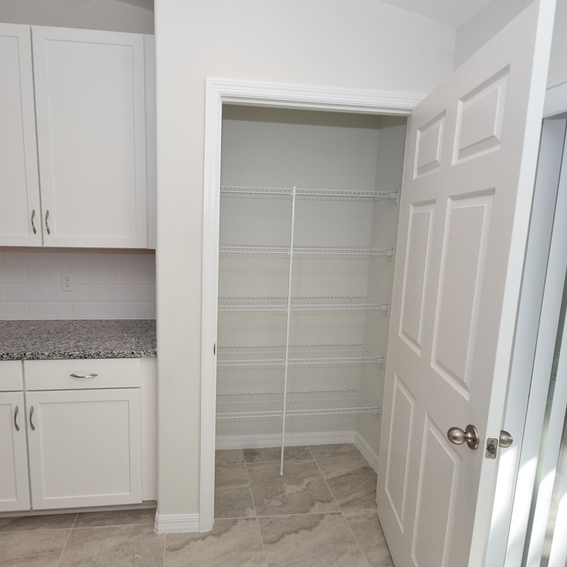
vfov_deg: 74.8
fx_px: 371
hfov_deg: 74.3
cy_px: 279
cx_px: 240
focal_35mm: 20
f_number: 4.5
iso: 200
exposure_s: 1/80
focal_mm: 10
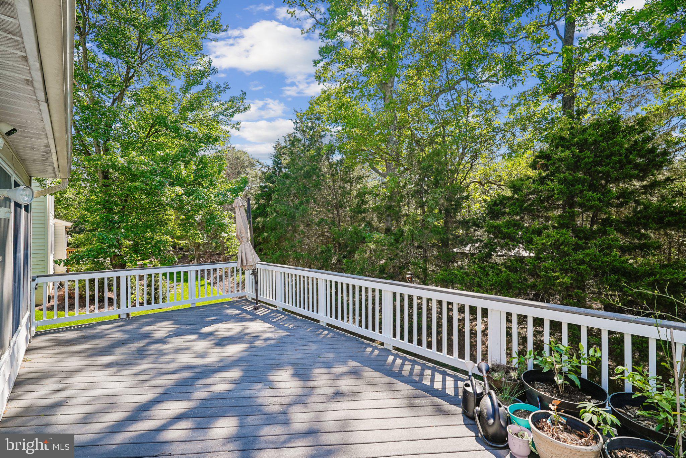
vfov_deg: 73.8
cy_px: 229
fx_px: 305
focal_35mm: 16
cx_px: 343
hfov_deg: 96.7
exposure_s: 1/80
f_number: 4.5
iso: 80
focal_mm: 16
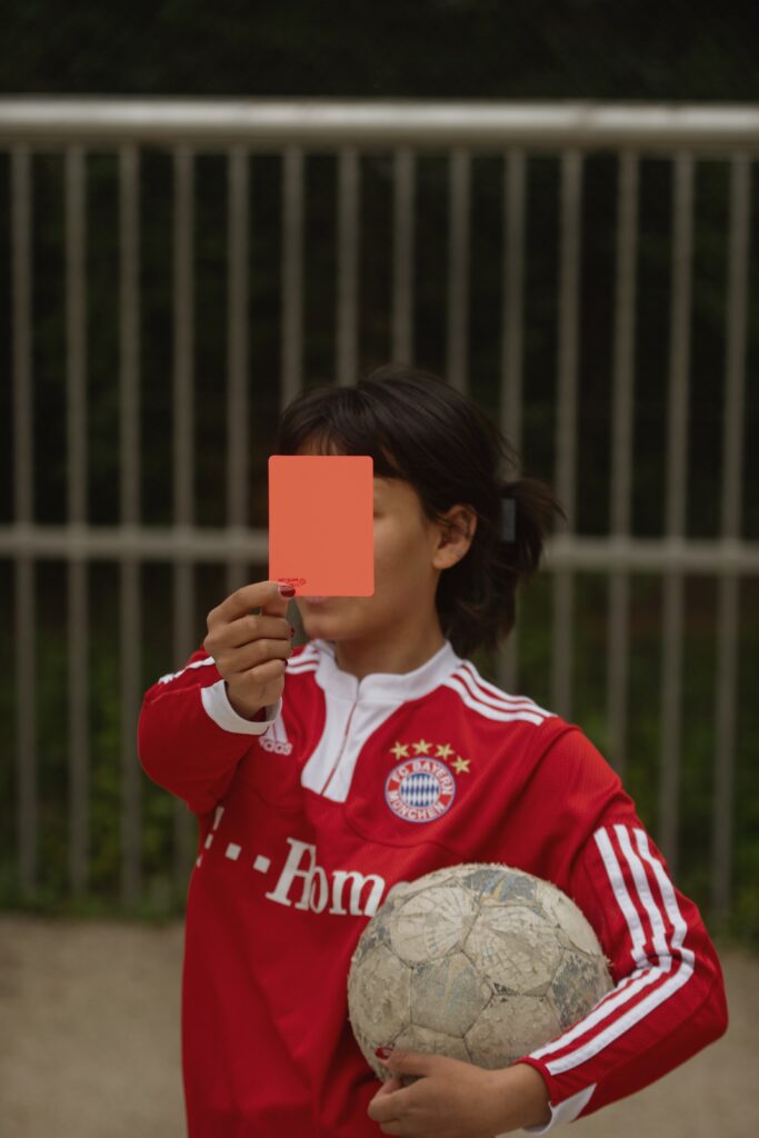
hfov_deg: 13.0
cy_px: 569
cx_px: 380
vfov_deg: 19.5
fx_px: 3319
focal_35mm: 105
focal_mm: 70
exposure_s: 1/500
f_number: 2.8
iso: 100
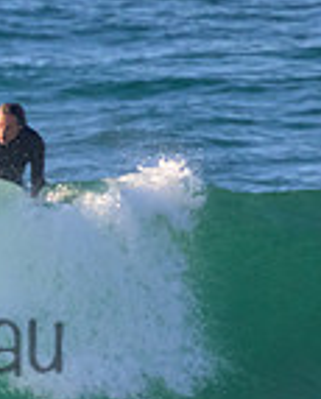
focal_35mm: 3042
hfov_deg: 0.5
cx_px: -232
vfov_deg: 0.6
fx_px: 36010
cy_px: 308
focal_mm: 800
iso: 1600
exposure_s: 1/1250
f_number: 11
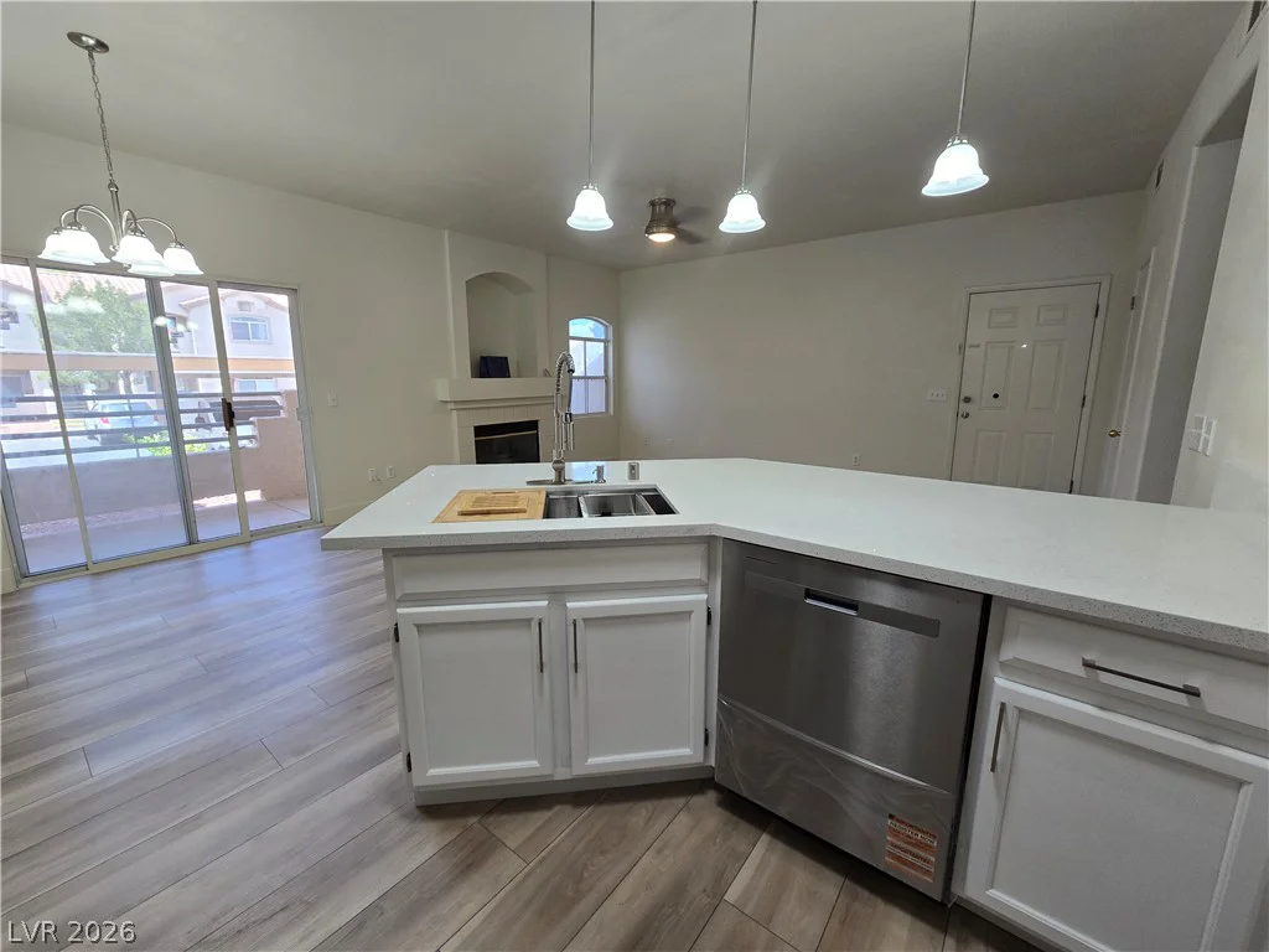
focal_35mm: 13
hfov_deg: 106.2
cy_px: 476
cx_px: 634
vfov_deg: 89.9
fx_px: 477
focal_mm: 2.2
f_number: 2.2
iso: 80
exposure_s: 1/60
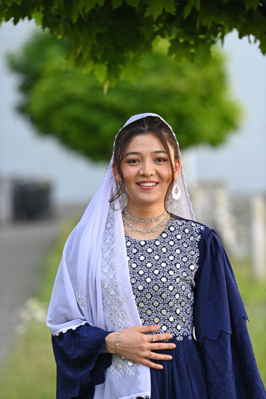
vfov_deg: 11.8
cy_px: 200
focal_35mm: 175
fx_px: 1942
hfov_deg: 7.8
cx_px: 133
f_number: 4
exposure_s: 1/2000
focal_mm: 175
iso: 1600
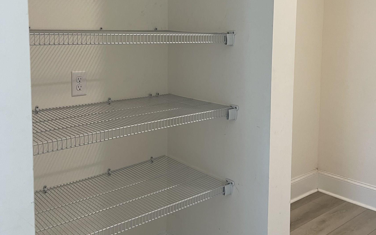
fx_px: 369
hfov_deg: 54.0
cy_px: 64
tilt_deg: -5.1
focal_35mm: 36
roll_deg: -0.6
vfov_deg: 34.7
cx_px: 190
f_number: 1.6
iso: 80
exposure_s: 1/60
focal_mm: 5.1
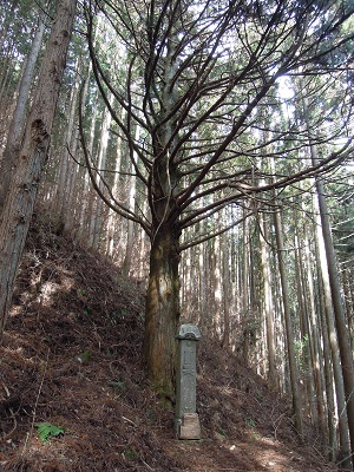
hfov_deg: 56.8
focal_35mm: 24
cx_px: 177
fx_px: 327
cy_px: 236
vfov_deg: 71.6
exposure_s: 1/60
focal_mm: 4.3
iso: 160
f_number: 2.8
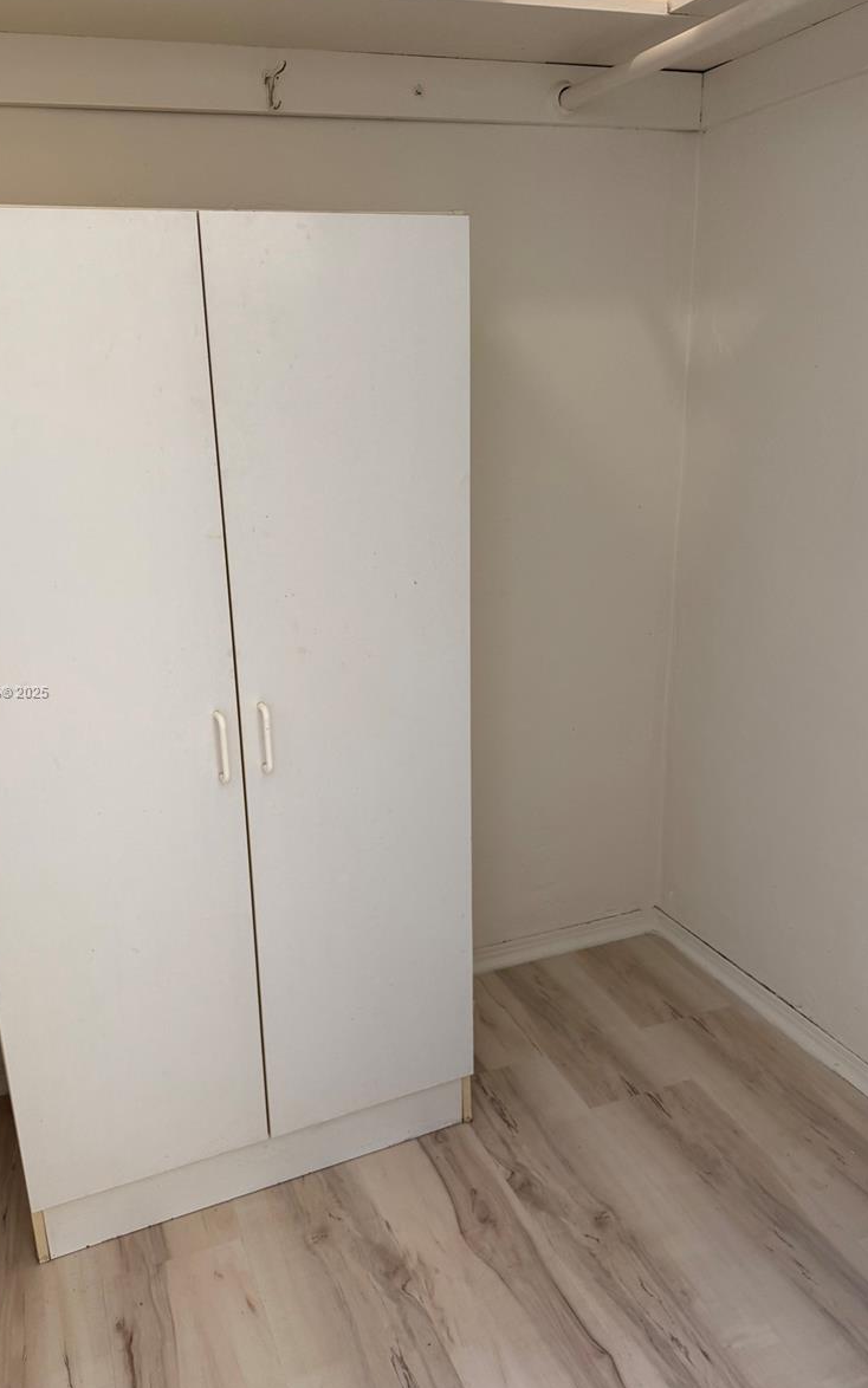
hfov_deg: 47.4
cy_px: 693
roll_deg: +1.8
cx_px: 363
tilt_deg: -17.8
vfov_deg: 70.4
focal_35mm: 26
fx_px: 984
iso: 125
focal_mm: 6.76
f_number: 1.78
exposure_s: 1/120
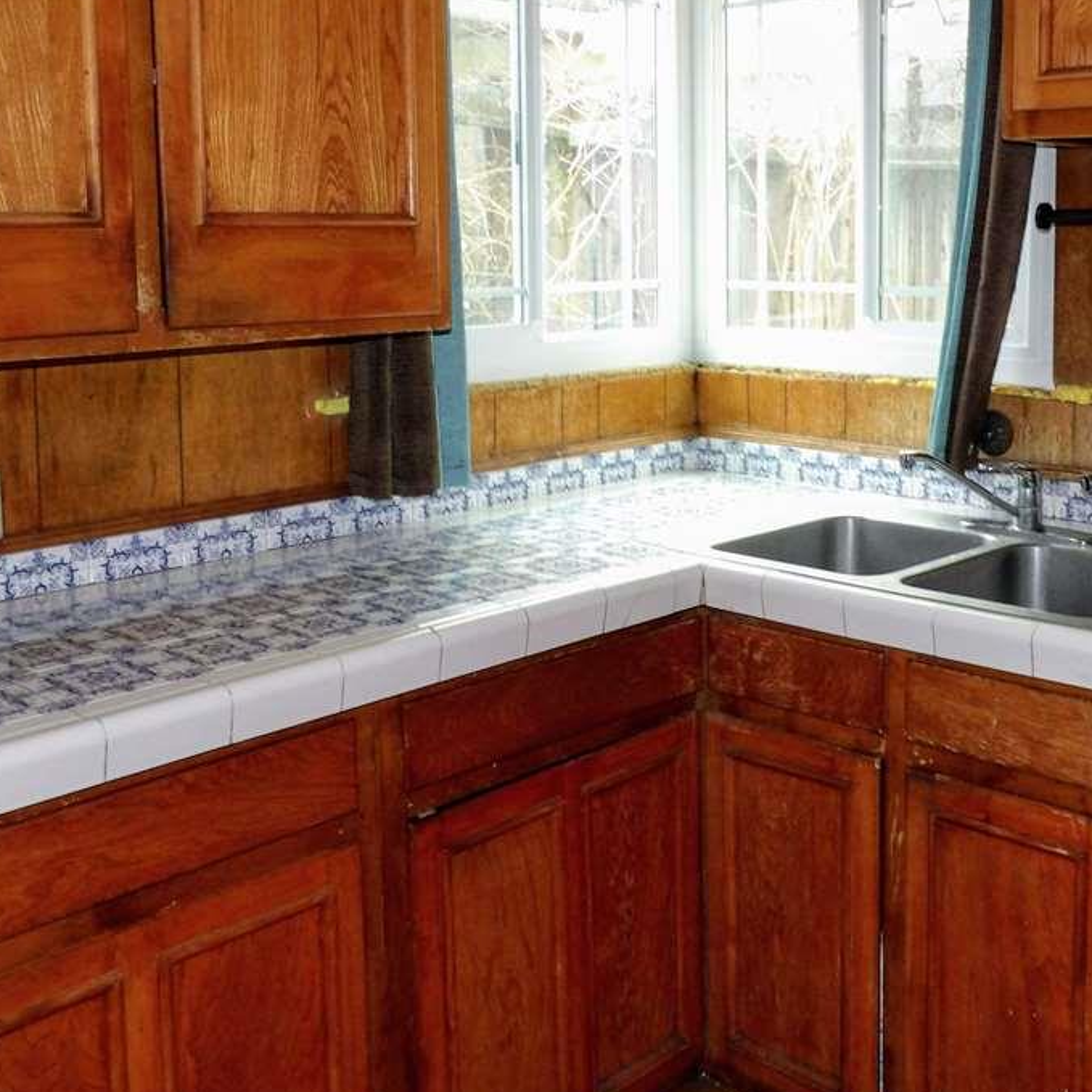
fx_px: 1428
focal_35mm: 40
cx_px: 709
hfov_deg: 41.4
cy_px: 343
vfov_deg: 41.2
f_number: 3.2
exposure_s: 1/33
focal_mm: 4.3
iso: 200
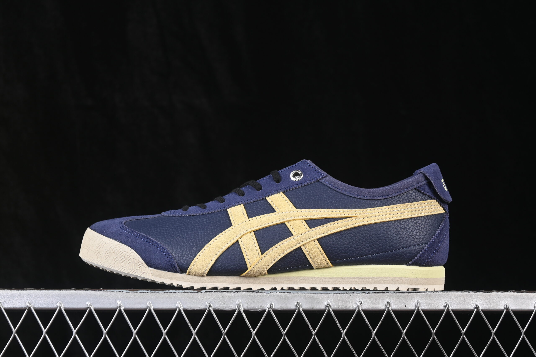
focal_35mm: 75
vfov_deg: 18.2
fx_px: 1117
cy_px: 178
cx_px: 268
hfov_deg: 27.0
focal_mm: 50
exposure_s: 1/60
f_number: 6.3
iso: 160
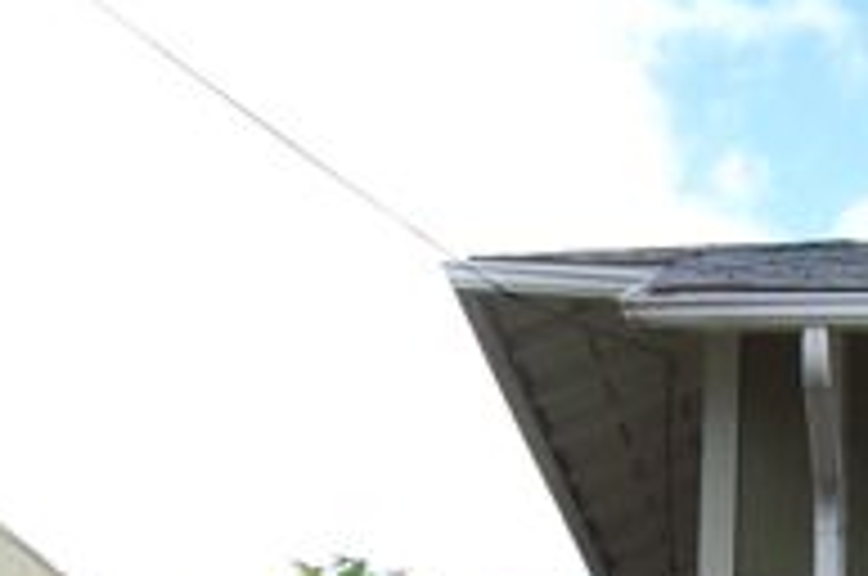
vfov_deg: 11.4
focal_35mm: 114
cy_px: 927
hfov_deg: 17.5
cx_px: 913
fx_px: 2744
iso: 80
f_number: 3.4
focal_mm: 5.5
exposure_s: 1/350
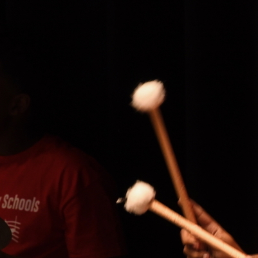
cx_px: 313
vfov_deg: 4.6
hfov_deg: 4.6
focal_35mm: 378
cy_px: 177
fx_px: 3187
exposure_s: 1/60
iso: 3200
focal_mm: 116
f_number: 14
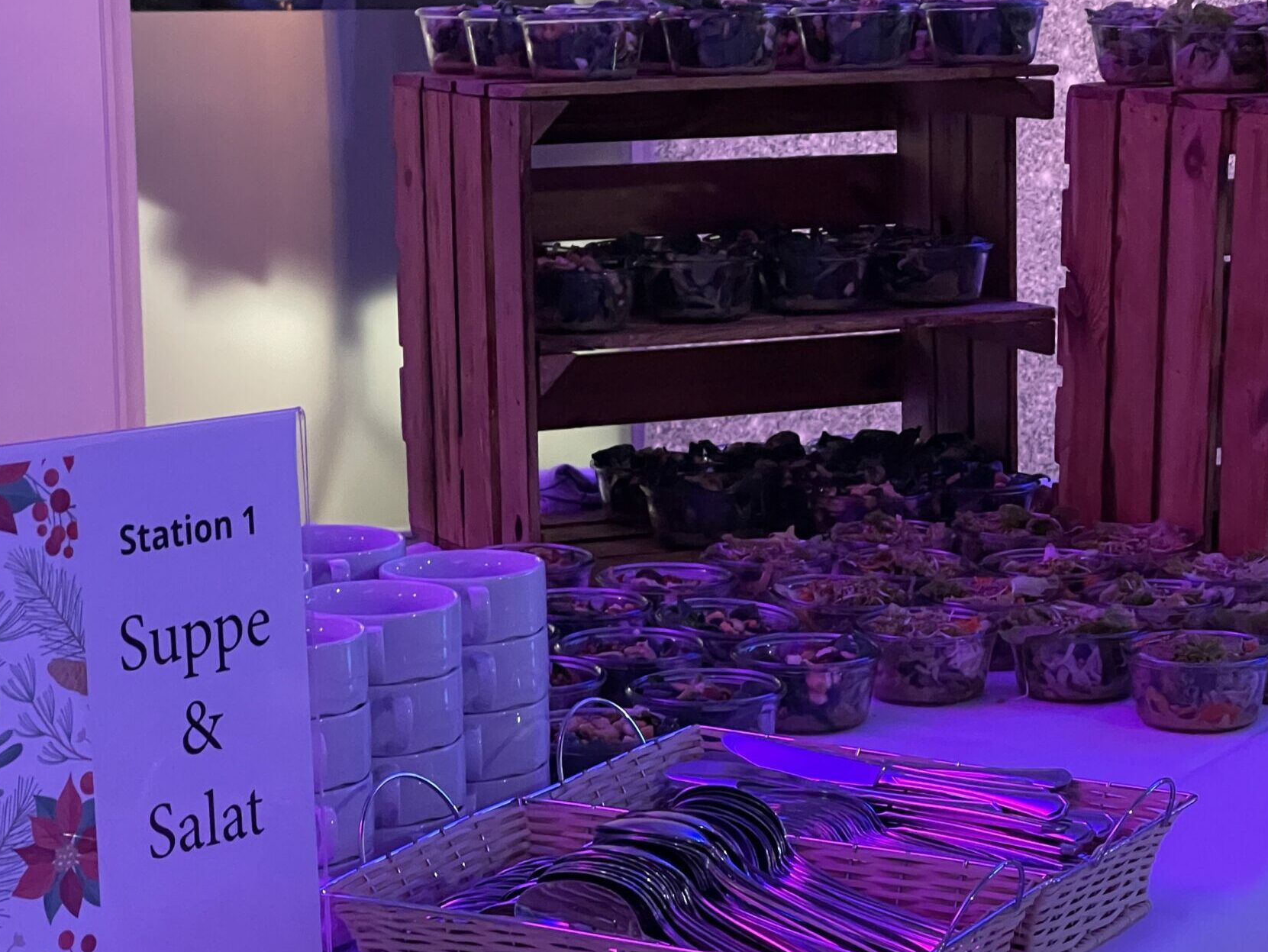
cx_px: 697
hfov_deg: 26.3
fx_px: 2712
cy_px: 517
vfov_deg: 19.9
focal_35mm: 74
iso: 800
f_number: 2.2
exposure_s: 1/25
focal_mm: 7.5
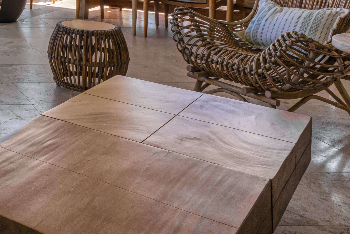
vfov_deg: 21.0
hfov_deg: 27.0
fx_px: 554
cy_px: -91
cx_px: -147
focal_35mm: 57
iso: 400
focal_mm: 14
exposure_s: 1/200
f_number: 10
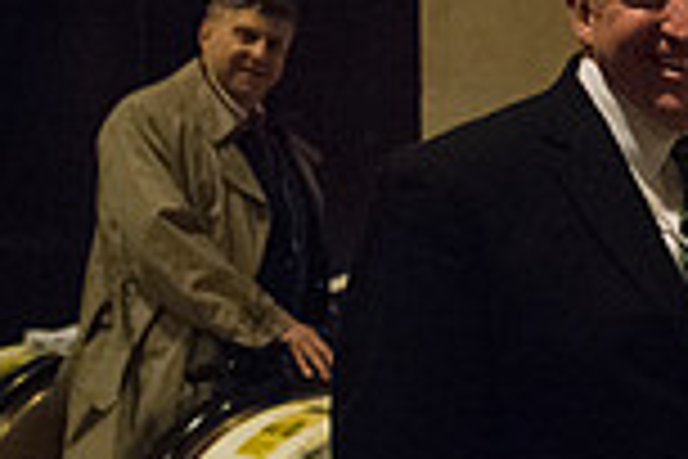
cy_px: 317
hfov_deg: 18.1
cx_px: 1219
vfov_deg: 15.0
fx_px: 1739
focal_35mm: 91
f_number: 2.8
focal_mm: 24
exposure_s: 1/320
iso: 12800
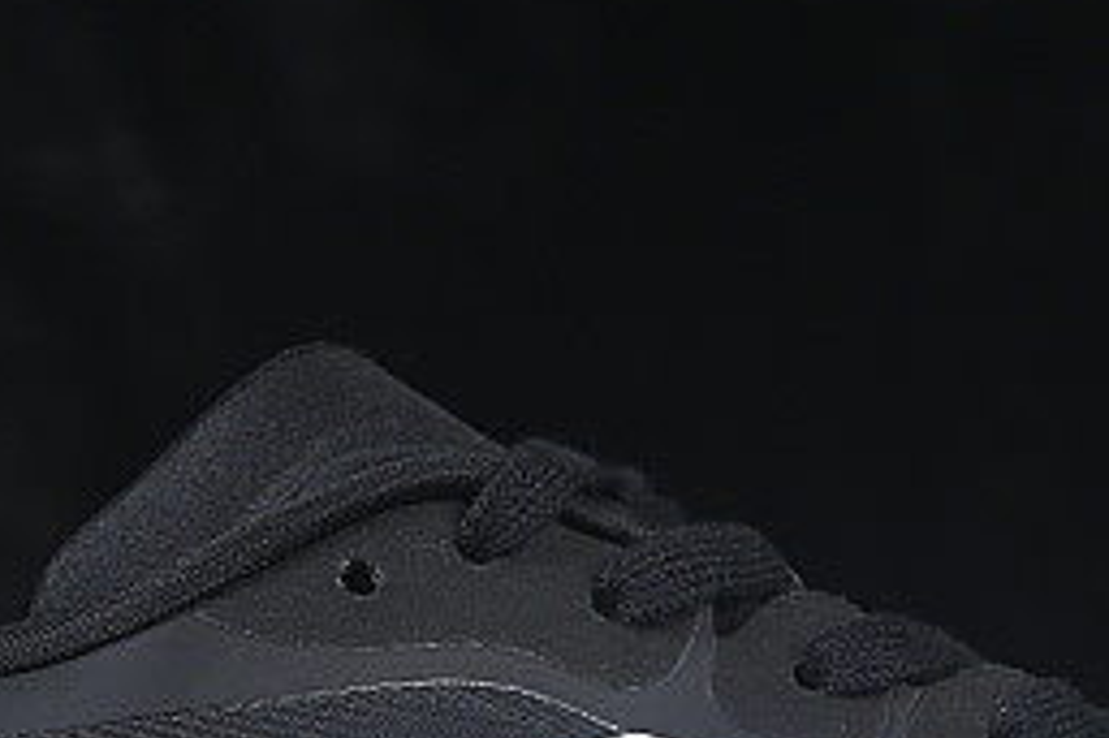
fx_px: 9697
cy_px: 833
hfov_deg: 6.5
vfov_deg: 4.3
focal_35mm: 315
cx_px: 583
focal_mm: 50
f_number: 6.3
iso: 160
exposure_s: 1/60
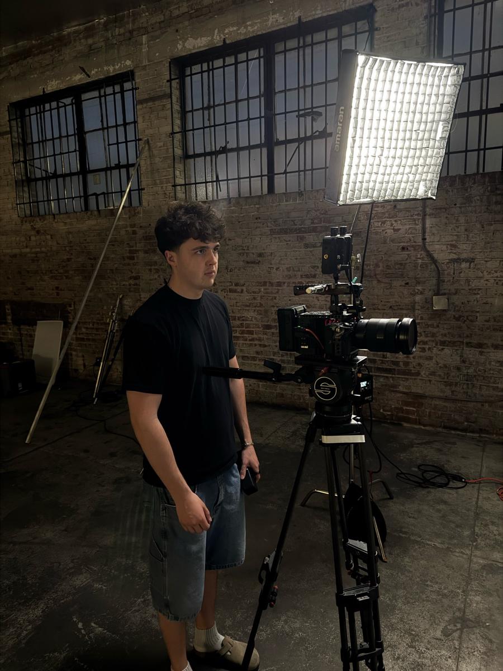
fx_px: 465
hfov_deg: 56.8
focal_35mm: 24
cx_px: 252
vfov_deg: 71.6
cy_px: 336
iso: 1600
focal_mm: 6.76
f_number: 1.78
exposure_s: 1/40
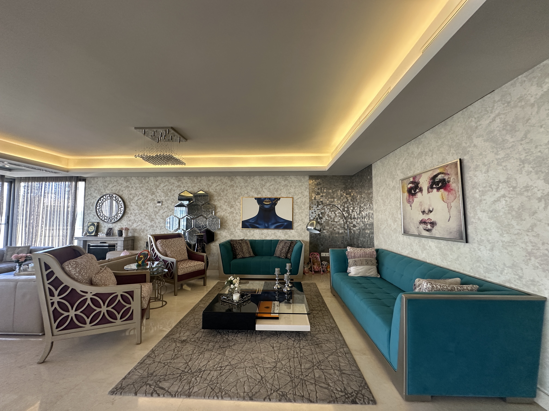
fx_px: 222
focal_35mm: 14
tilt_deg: +3.2
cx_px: 274
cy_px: 206
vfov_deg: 85.7
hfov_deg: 102.1
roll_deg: +0.2
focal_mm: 2.22
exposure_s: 1/99
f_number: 2.2
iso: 160
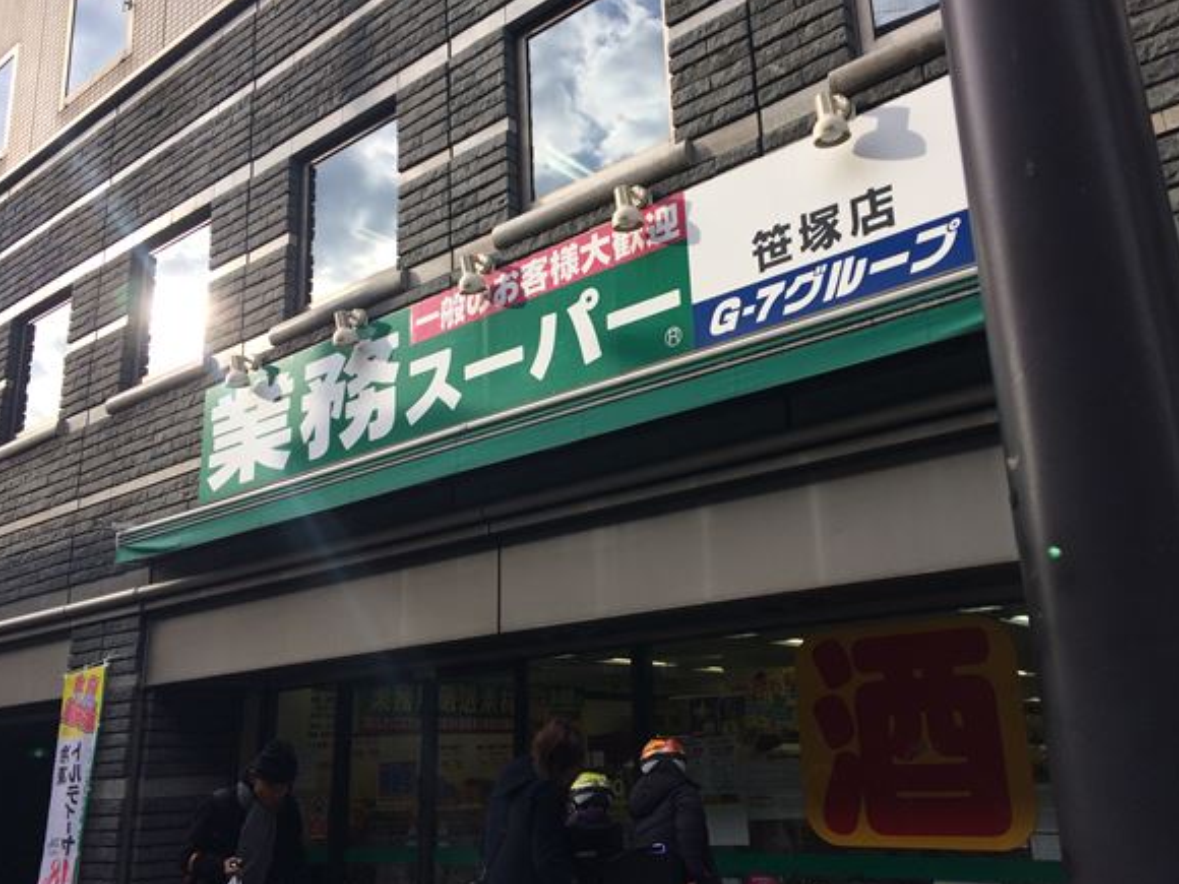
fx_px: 1090
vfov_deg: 44.2
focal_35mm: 32
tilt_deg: +13.8
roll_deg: +4.0
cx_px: 604
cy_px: 439
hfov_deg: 56.8
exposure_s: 1/684
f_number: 2.2
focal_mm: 4.15
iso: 32
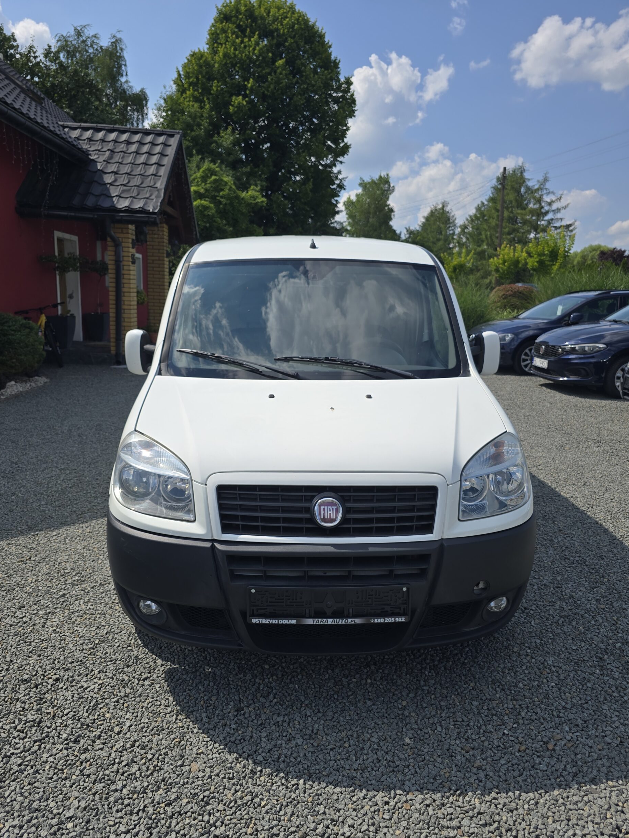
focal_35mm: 24
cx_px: 310
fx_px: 581
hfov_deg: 56.8
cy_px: 429
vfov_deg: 71.6
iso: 12
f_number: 1.7
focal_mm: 6.3
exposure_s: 1/1192
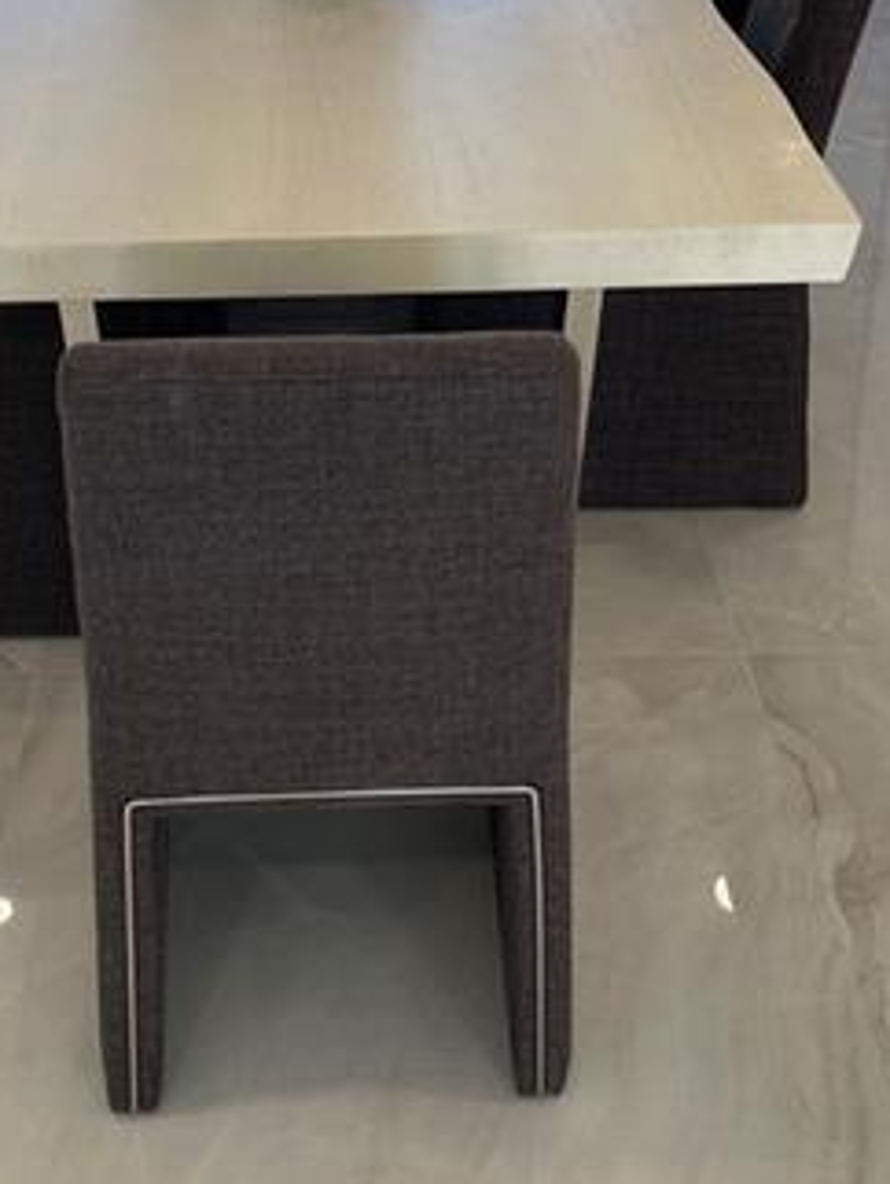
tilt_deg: -28.1
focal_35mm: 62
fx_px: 2123
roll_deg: +1.7
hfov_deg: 23.7
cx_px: 375
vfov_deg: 31.1
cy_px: 460
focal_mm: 5.1
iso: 40
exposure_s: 1/120
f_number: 1.6
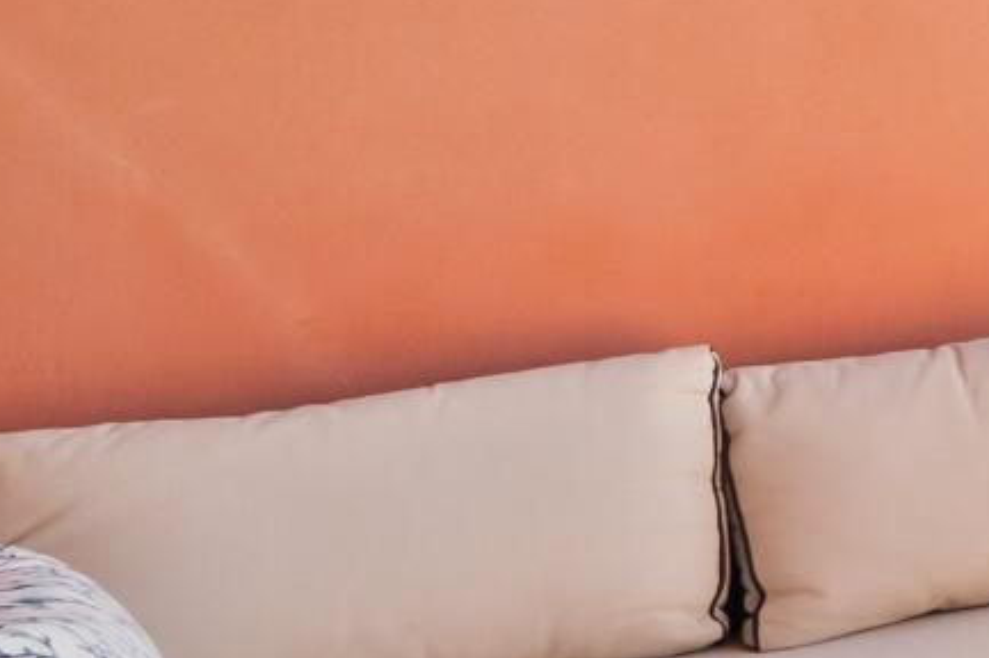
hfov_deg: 11.9
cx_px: 2841
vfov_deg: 12.6
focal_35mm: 104
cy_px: -251
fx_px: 2855
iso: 100
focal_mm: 10
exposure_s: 1/13
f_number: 8
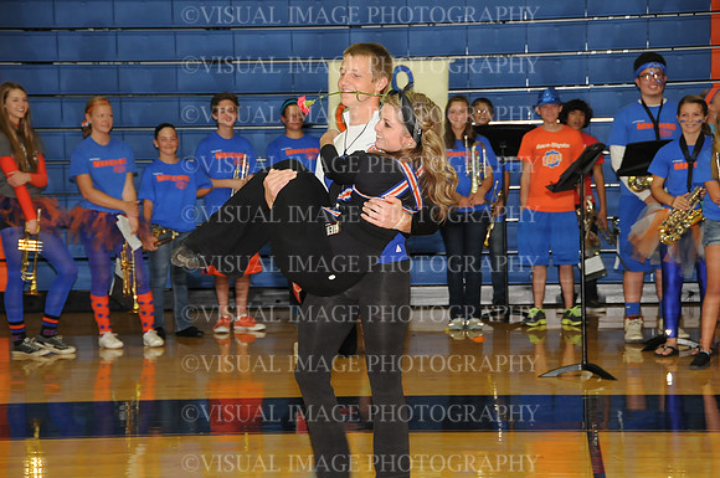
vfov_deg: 12.1
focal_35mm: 112
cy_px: 239
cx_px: 360
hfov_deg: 18.2
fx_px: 2247
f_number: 7.1
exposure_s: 1/60
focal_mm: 75
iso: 800
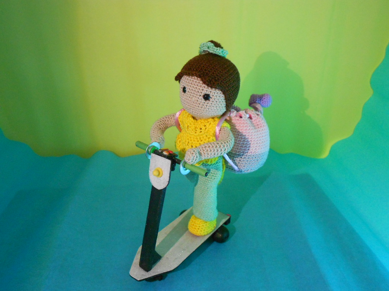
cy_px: 146
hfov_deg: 61.7
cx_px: 194
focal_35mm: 29
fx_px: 326
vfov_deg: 48.2
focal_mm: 5.1
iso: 400
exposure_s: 1/20
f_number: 3.4
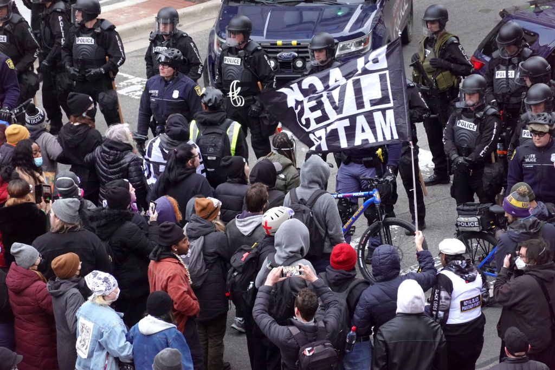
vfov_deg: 6.9
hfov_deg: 10.3
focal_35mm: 200
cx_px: 278
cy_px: 185
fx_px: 3084
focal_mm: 72
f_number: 4.5
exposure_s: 1/125
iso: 2000
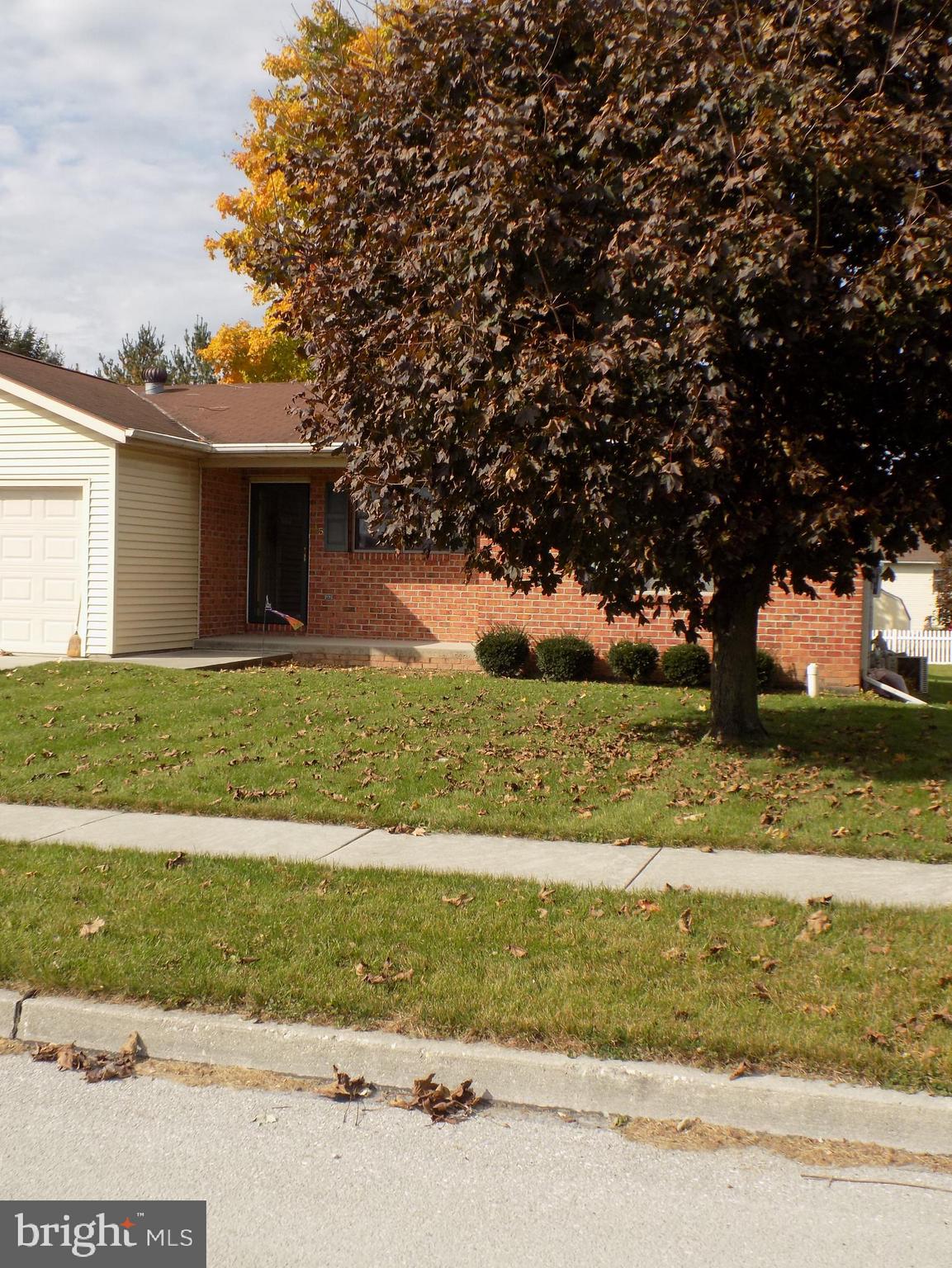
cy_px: 634
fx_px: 1356
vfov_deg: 50.1
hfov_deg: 38.7
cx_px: 476
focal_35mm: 37
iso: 80
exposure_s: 1/800
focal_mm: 6.6
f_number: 3.5
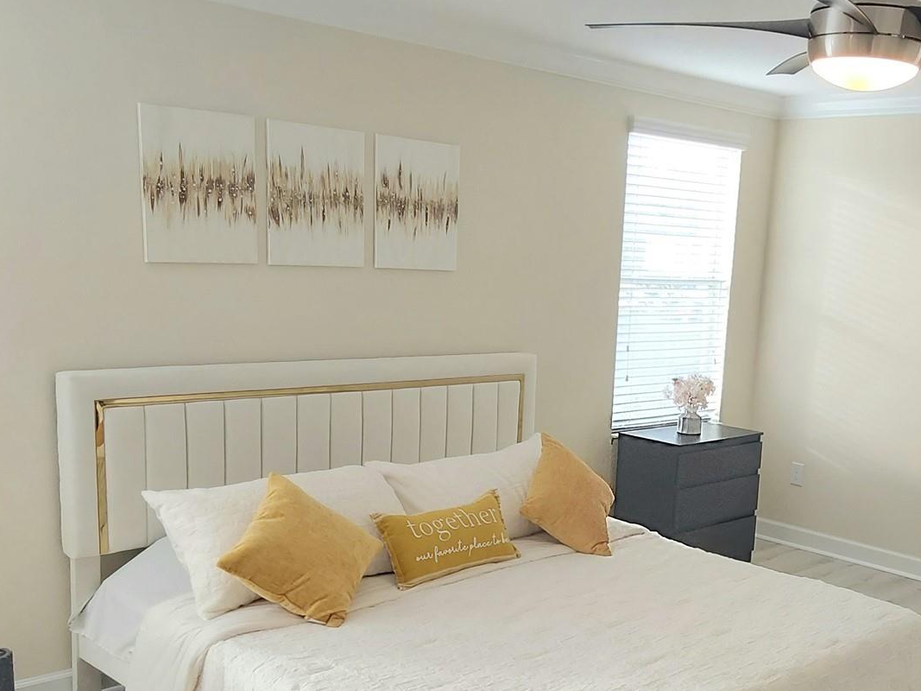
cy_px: 502
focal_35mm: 42
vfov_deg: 33.8
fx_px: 1117
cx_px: 597
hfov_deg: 44.3
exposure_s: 1/60.2
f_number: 1.9
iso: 160
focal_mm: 2.91
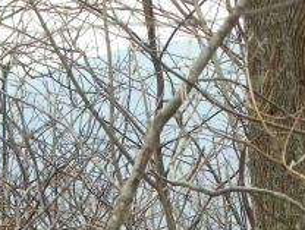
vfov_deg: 2.2
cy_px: 272
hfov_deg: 2.9
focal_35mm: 688
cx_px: 126
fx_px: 6076
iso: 160
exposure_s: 1/245
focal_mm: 44
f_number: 5.6
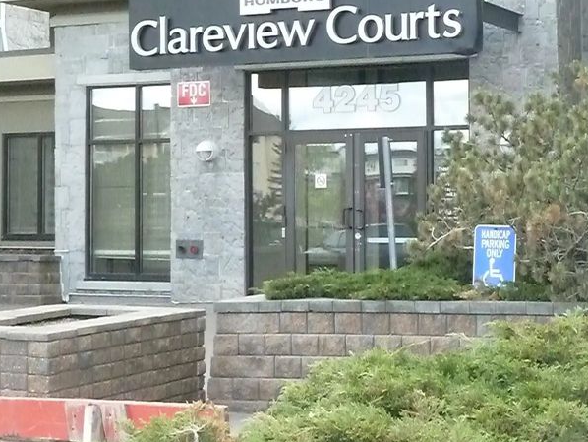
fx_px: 1512
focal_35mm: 89
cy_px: 161
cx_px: 339
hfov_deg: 22.0
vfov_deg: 16.6
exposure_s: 1/640
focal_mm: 8.5
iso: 1600
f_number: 5.6
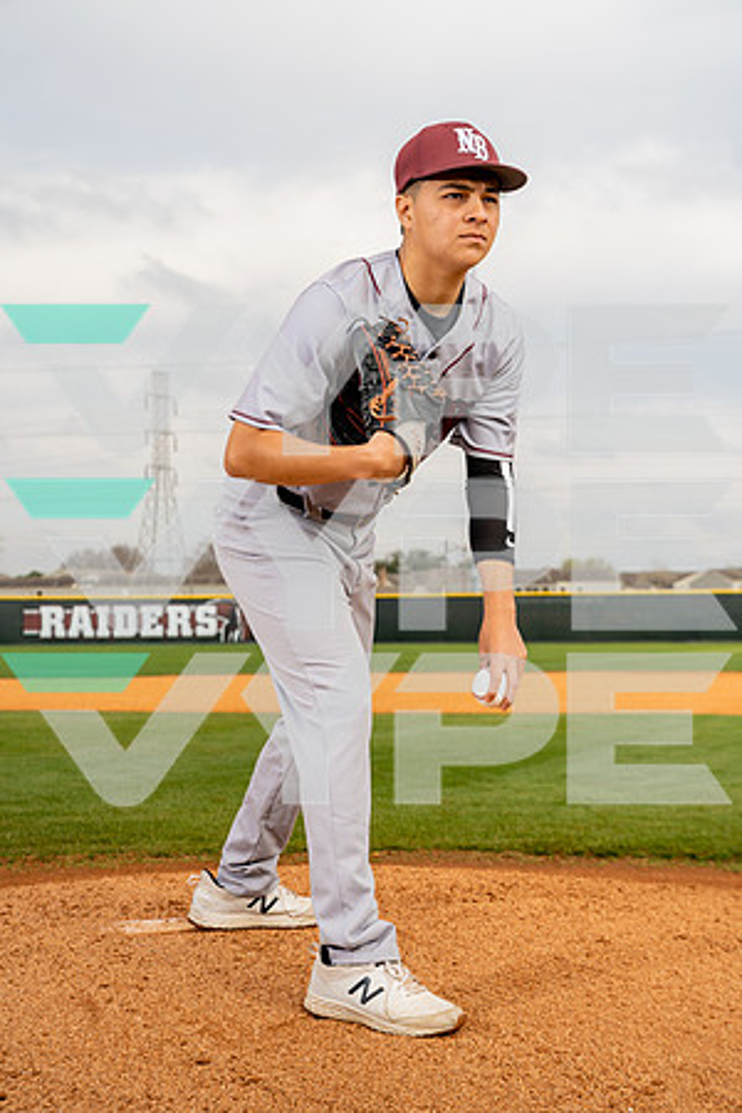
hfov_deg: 22.3
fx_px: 1886
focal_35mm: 61
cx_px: 371
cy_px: 556
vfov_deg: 32.9
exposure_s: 1/250
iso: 100
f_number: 5.6
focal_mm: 61
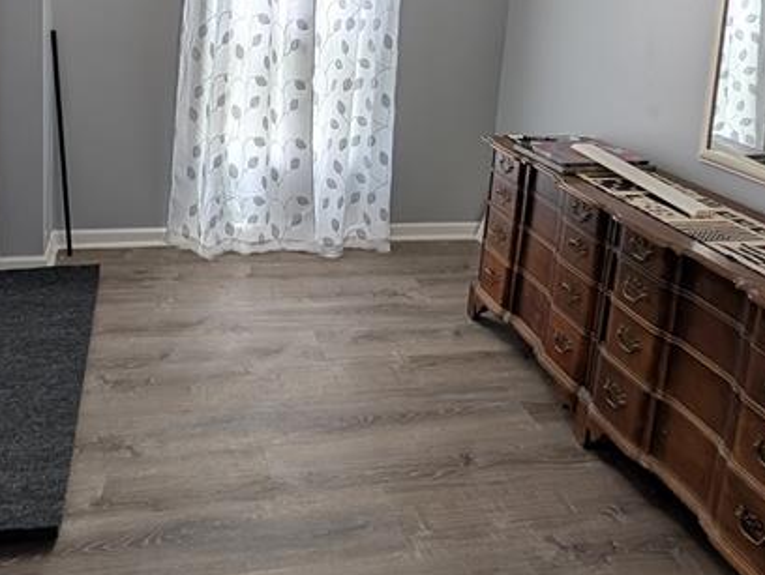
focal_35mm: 30
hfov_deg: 59.5
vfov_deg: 43.4
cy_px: 71
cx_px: 309
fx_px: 664
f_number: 1.7
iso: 71
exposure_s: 1/81.2
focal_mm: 2.02
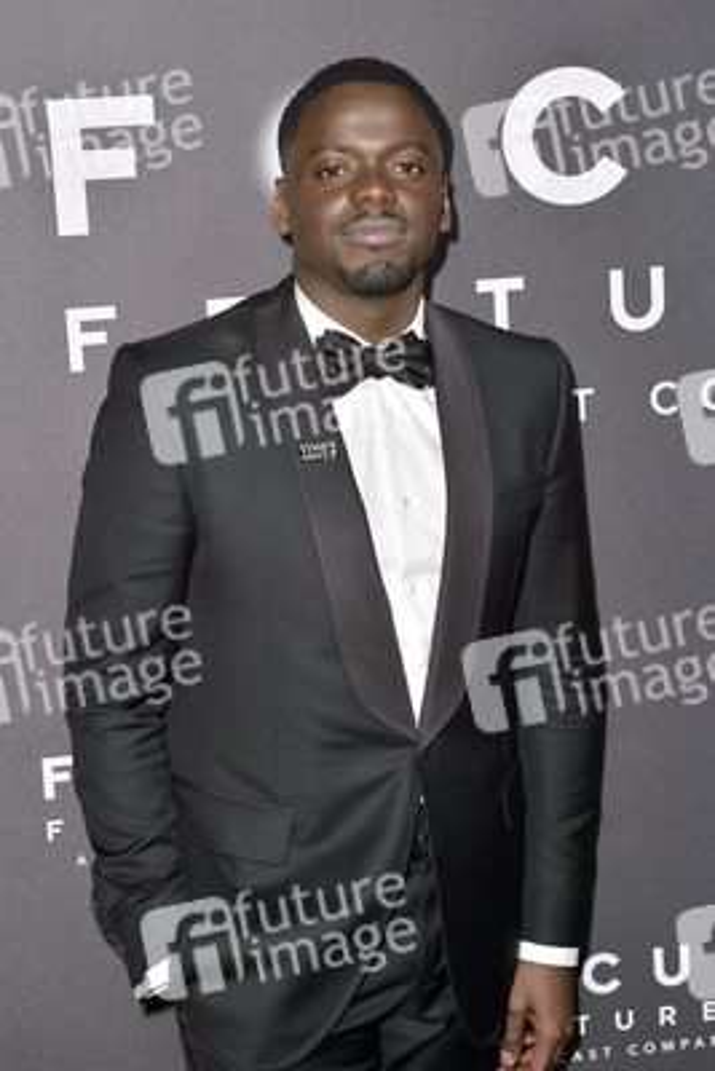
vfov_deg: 32.4
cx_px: 358
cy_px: 536
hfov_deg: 21.9
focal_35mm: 62
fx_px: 1845
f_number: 6.3
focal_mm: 62
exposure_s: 1/320
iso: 500
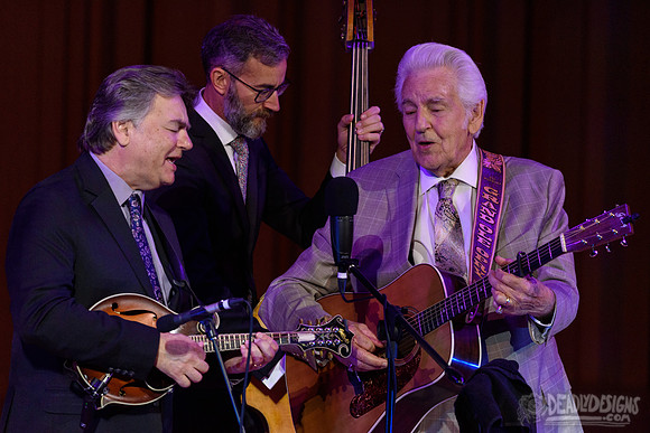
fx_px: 9932
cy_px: 216
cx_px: 325
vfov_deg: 2.5
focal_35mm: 550
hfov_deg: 3.7
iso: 2500
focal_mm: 550
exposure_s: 1/500
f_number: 6.3
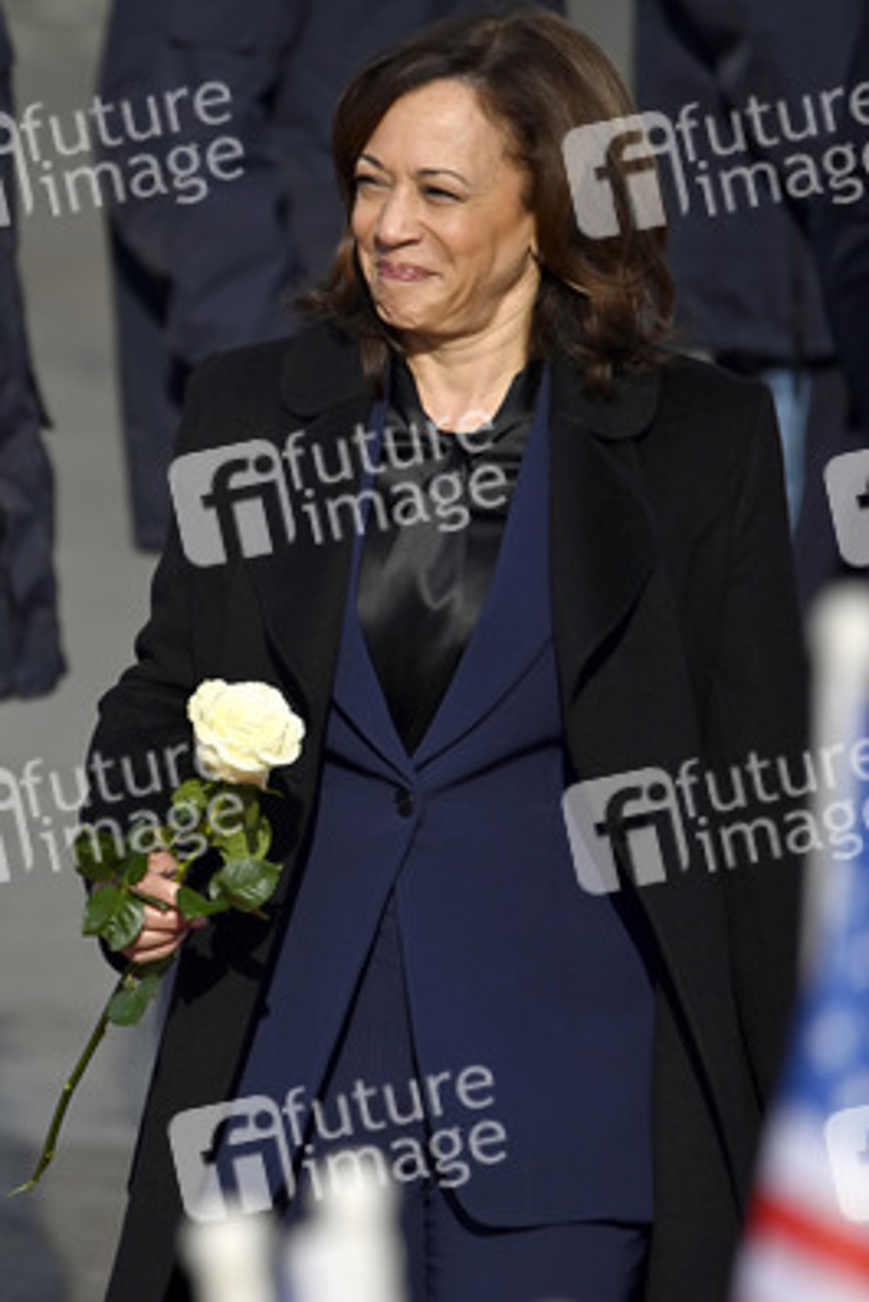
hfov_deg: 2.3
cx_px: 434
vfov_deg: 3.4
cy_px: 653
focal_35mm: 605
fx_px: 21885
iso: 160
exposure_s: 1/3200
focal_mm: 600
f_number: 6.3
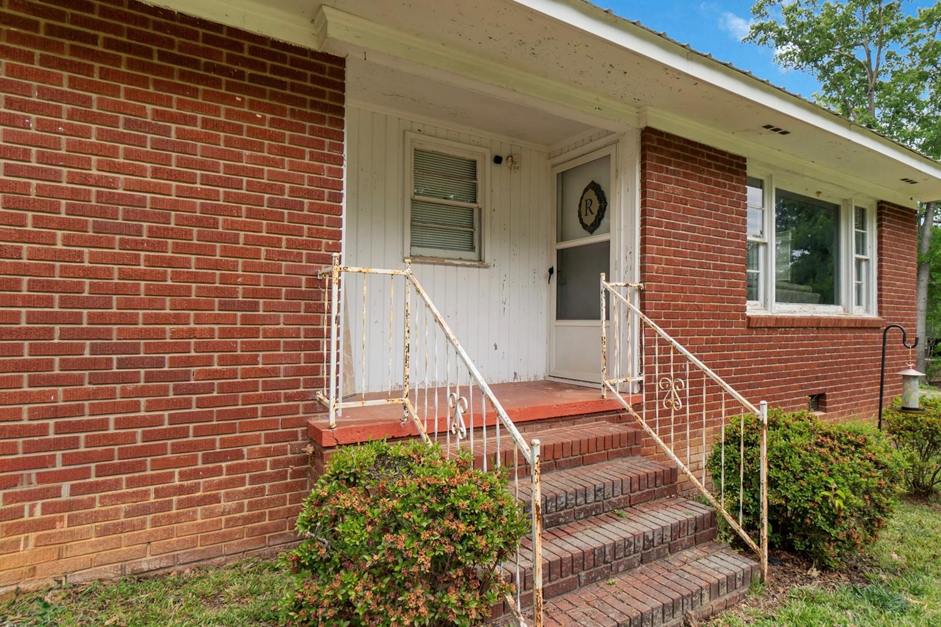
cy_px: 318
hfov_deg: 83.4
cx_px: 543
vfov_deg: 61.9
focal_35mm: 20
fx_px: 523
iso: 100
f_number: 4.5
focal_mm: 10
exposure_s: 1/320
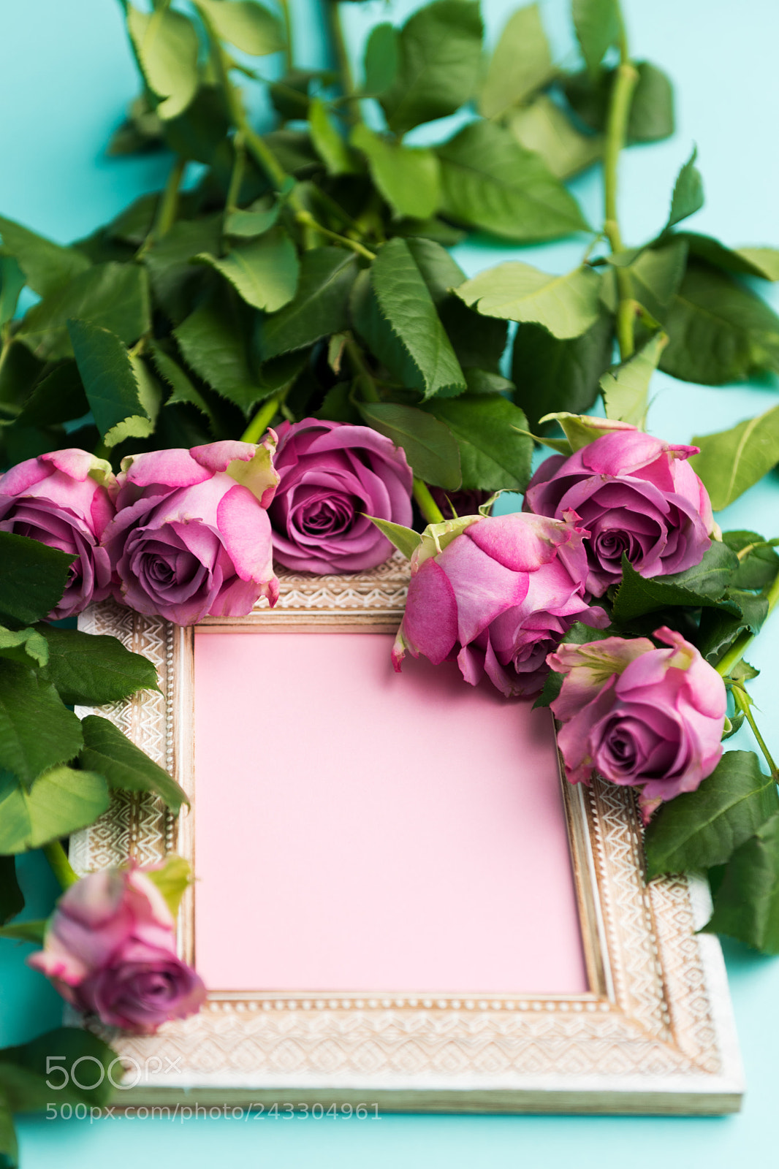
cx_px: 390
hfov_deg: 19.4
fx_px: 2273
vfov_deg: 28.8
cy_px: 584
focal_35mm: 70
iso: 125
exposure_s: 1/125
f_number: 3.5
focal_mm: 70
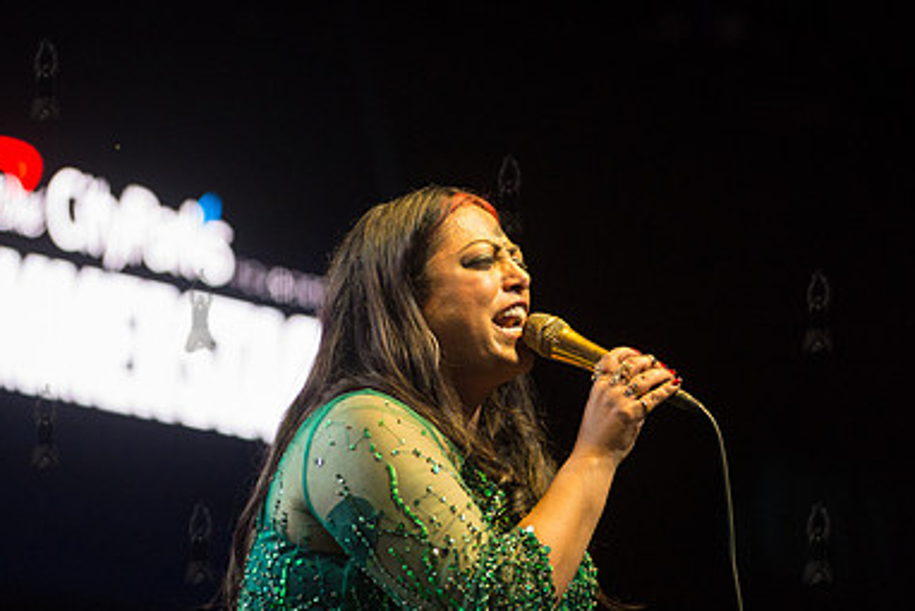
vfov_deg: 4.9
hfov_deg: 7.3
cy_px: 425
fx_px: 7144
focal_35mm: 281
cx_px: 508
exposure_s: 1/500
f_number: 4
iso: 2500
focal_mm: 185
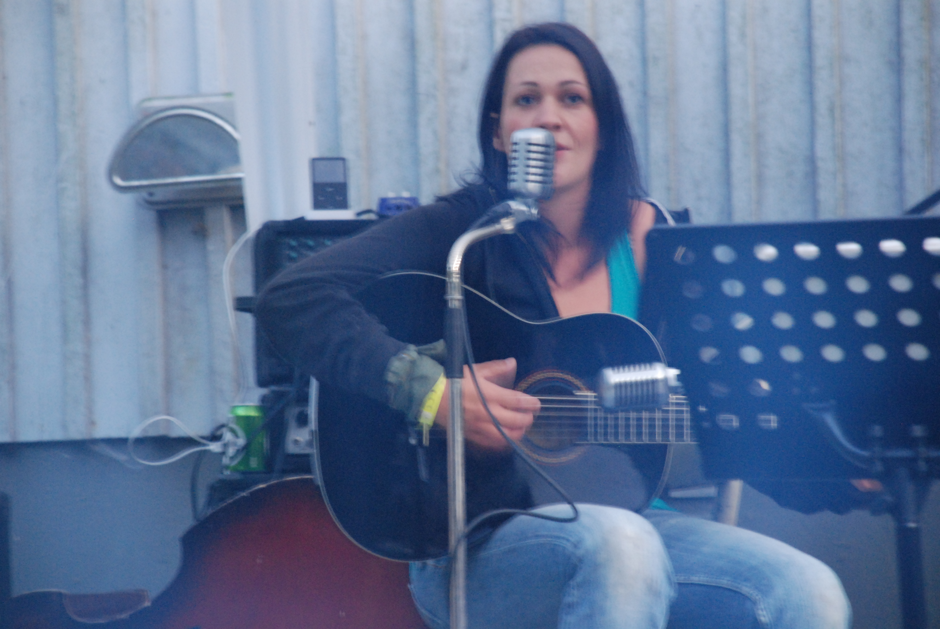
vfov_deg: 6.8
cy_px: 314
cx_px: 470
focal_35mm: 202
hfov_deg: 10.1
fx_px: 5294
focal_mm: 135
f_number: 5.6
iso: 1600
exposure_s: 1/10
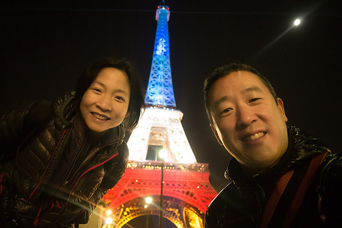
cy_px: 114
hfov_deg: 73.7
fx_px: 228
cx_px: 171
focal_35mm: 24
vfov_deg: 53.2
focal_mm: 8.8
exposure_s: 1/30
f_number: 1.8
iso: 4000
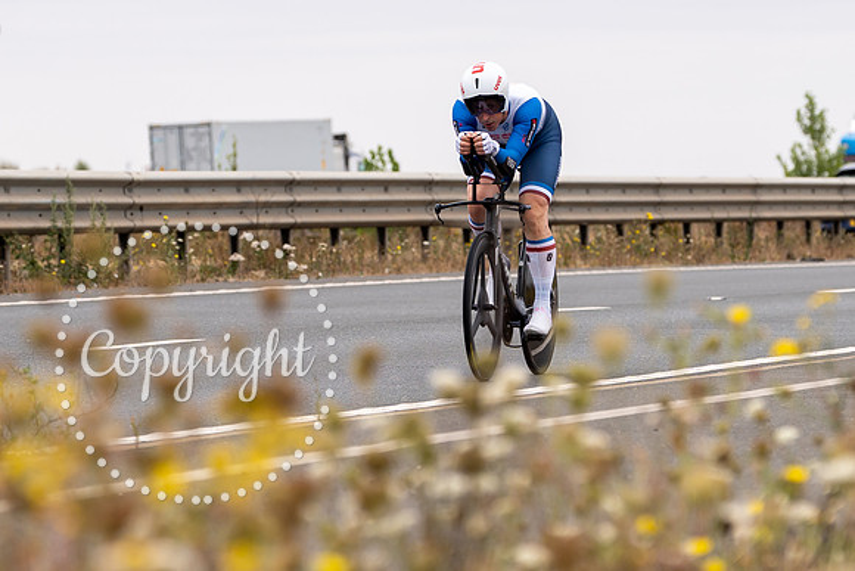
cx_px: 514
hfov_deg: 7.7
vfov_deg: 5.1
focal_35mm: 269
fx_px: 6379
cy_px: 275
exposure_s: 1/800
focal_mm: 110
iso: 100
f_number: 3.5
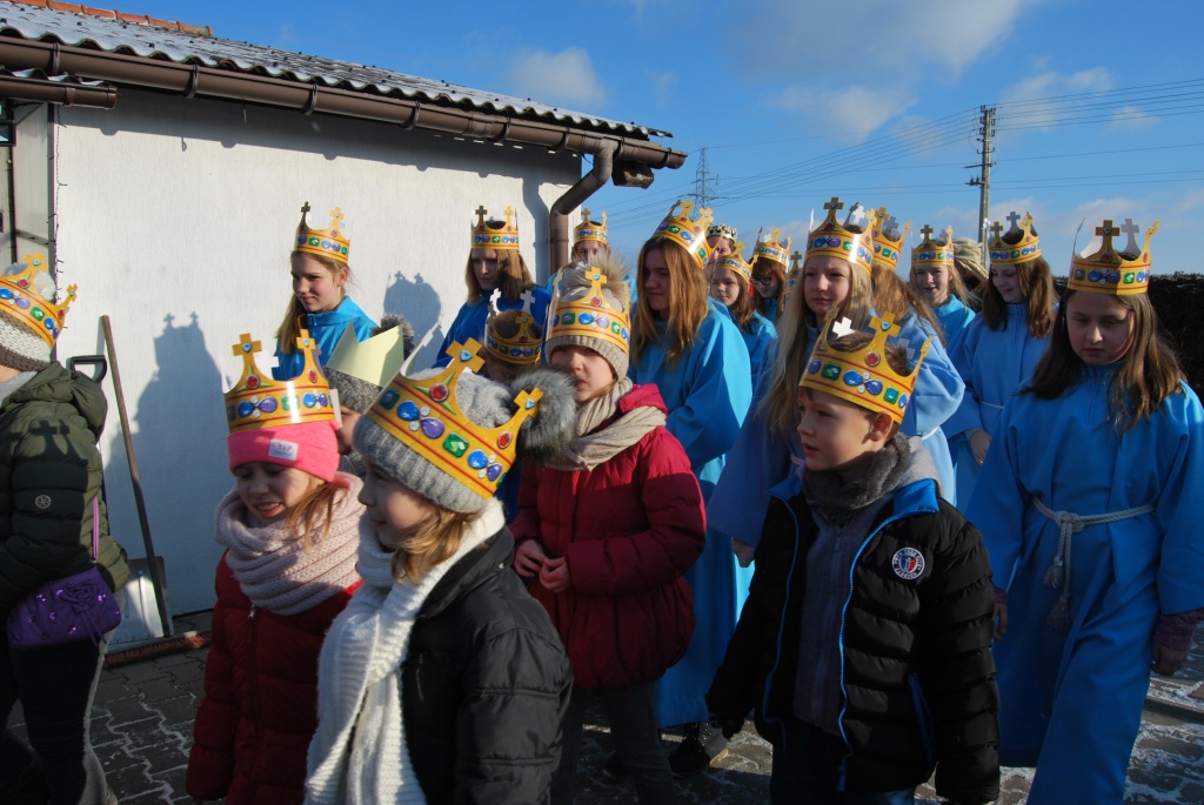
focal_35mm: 27
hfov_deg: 67.3
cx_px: 602
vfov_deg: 48.0
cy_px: 402
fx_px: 904
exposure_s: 1/250
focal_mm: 18
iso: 100
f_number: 8
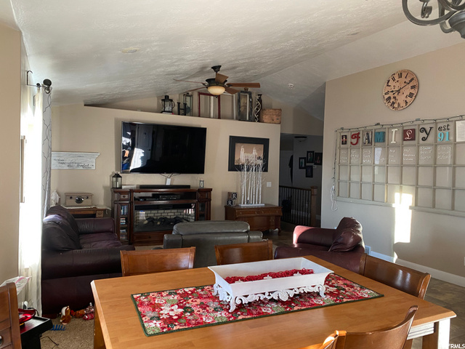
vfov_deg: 53.1
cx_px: 232
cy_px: 174
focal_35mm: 26
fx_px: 349
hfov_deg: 67.3
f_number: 1.8
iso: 125
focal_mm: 4.25
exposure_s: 1/67
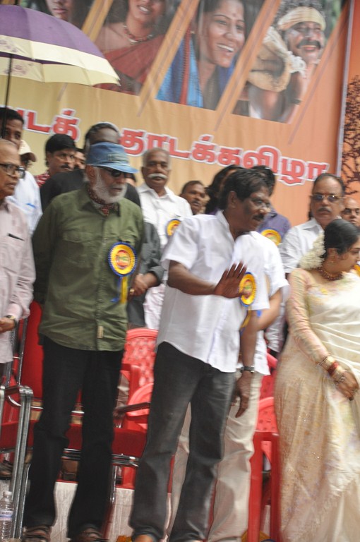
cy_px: 271
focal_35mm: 120
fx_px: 1805
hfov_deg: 11.4
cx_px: 180
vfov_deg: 17.1
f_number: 5.3
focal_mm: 80
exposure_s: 1/60
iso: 800
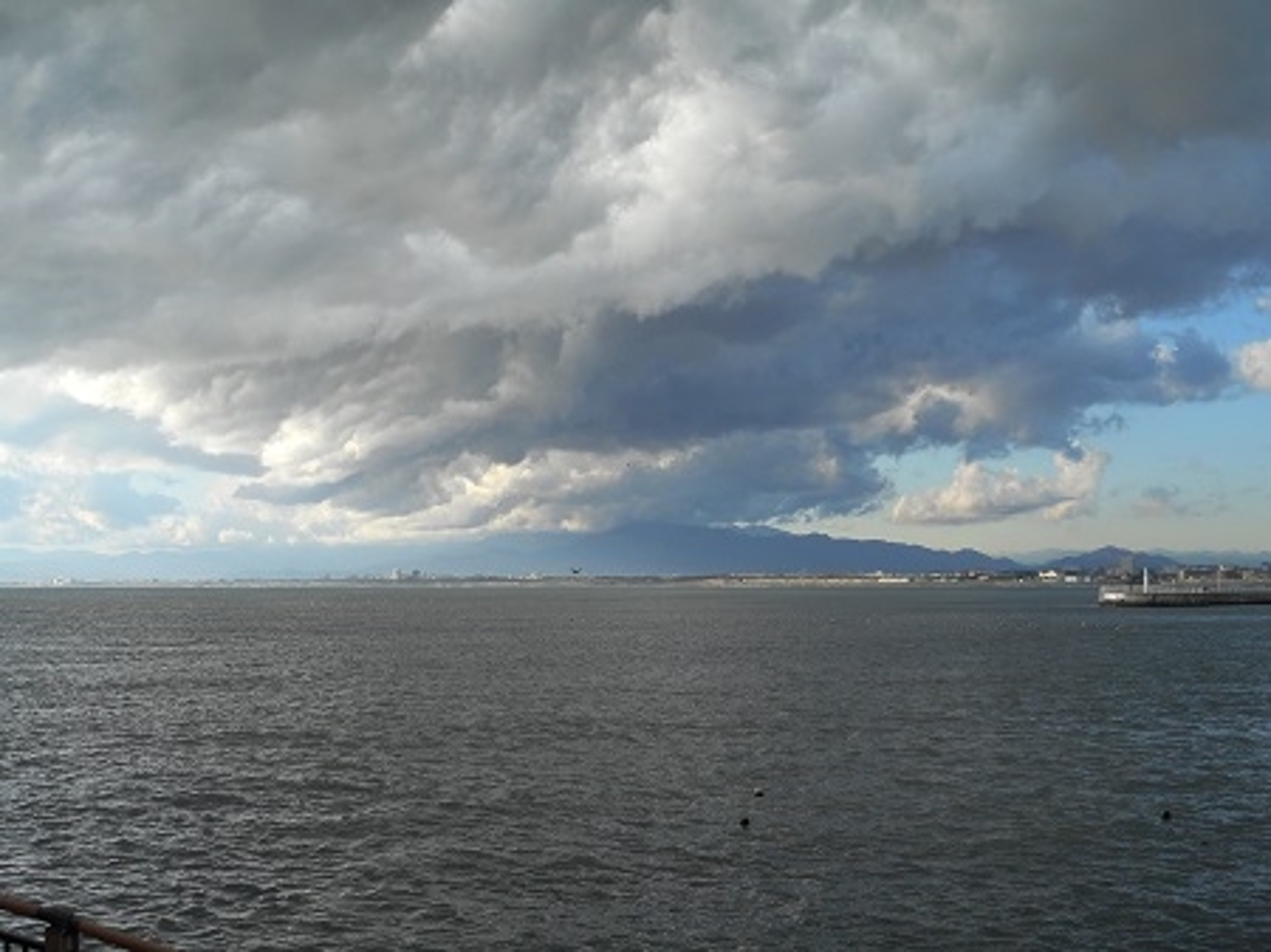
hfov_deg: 43.0
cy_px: 476
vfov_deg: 32.8
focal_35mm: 44
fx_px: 1615
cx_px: 636
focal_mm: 7.9
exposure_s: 1/320
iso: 80
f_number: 4.7
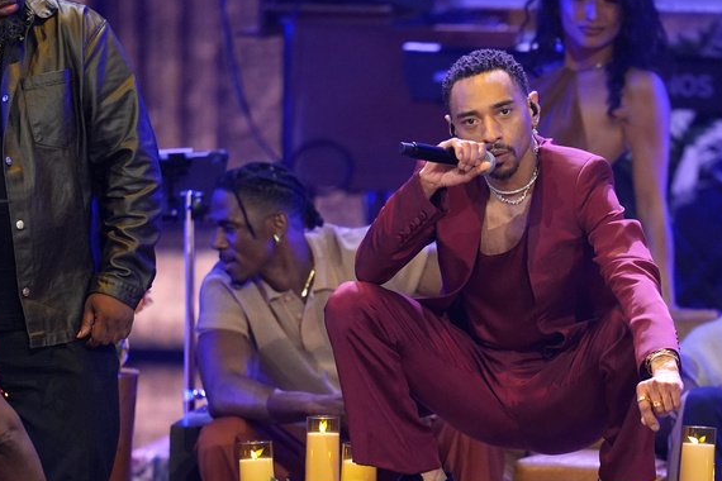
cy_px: 295
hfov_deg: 2.9
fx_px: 14399
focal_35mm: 718
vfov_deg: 1.9
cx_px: 551
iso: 3200
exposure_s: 1/400
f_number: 2.8
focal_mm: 400
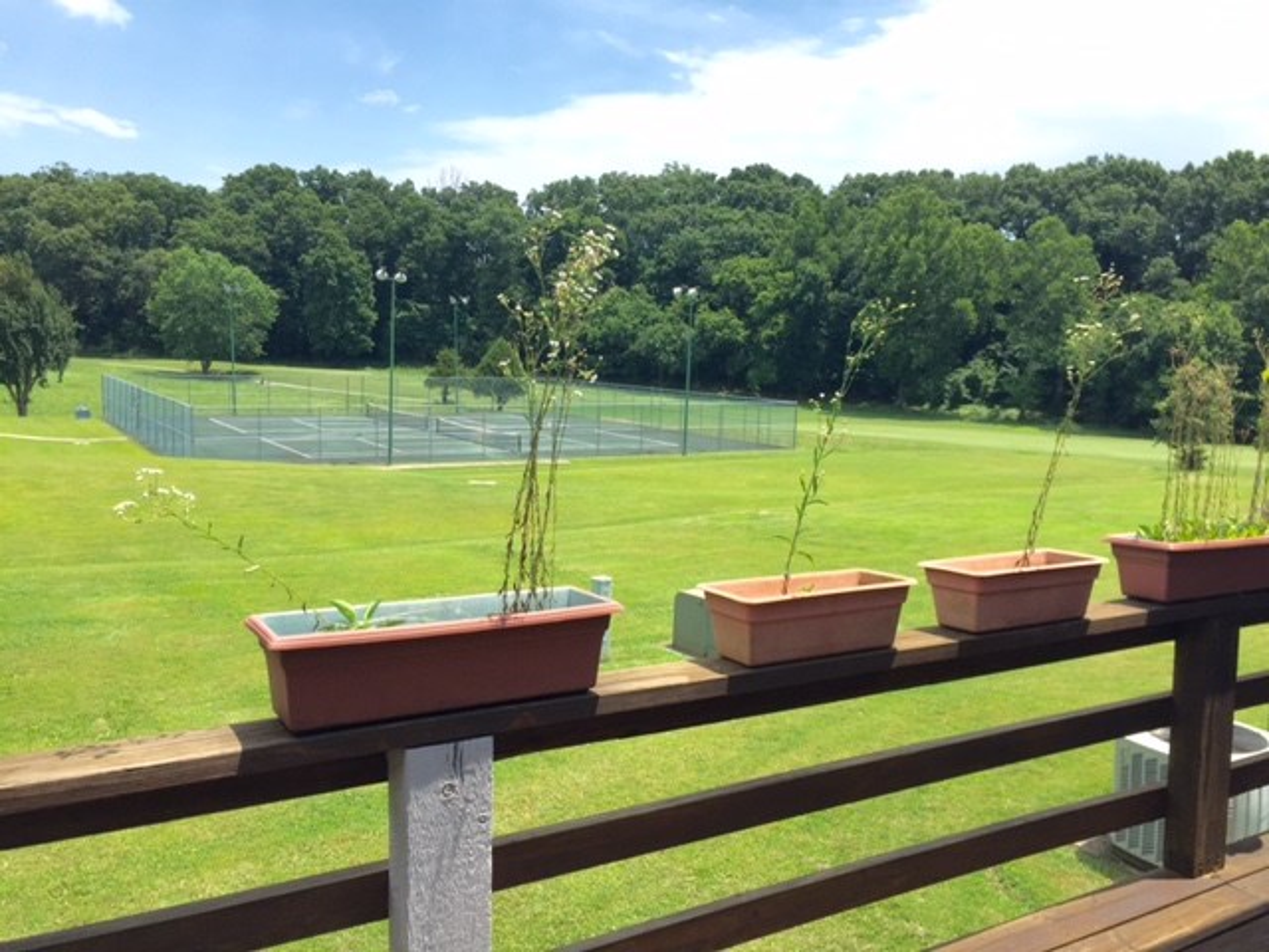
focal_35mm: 29
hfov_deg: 61.7
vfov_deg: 48.2
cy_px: 476
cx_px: 634
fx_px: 1063
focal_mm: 4.15
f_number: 2.2
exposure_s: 1/1980
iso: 32
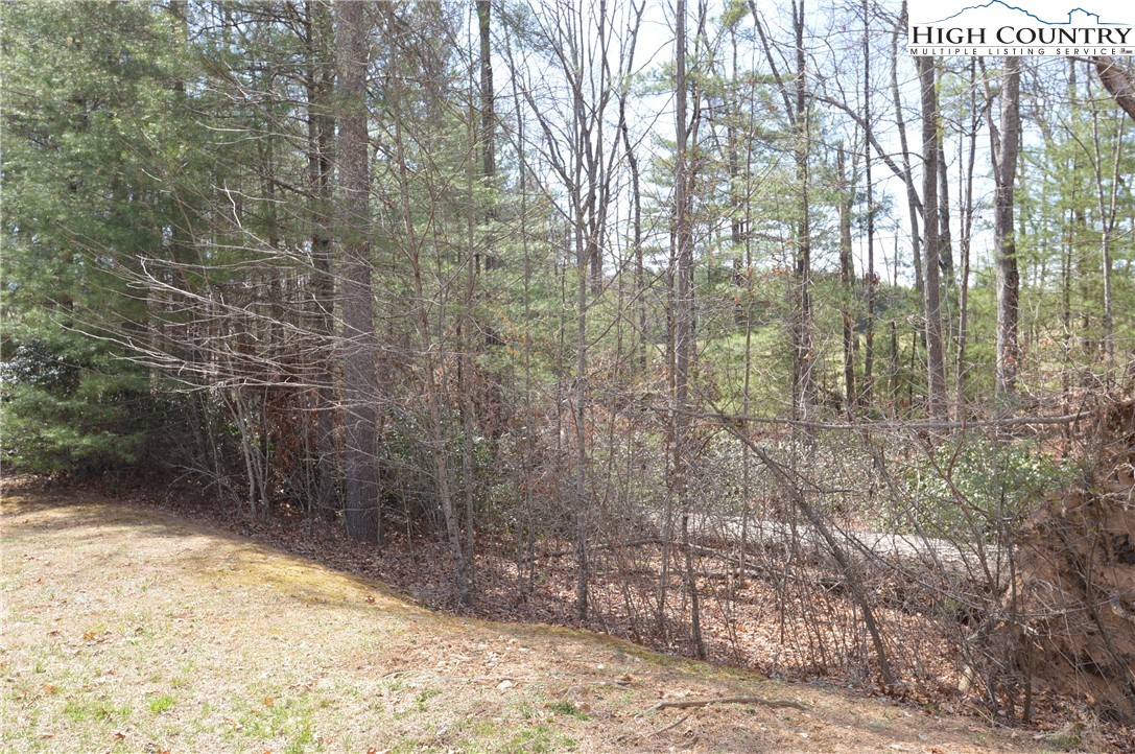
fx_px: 850
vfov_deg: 47.8
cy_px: 377
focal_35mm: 27
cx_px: 568
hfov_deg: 67.4
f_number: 4.5
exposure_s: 1/200
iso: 100
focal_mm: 18
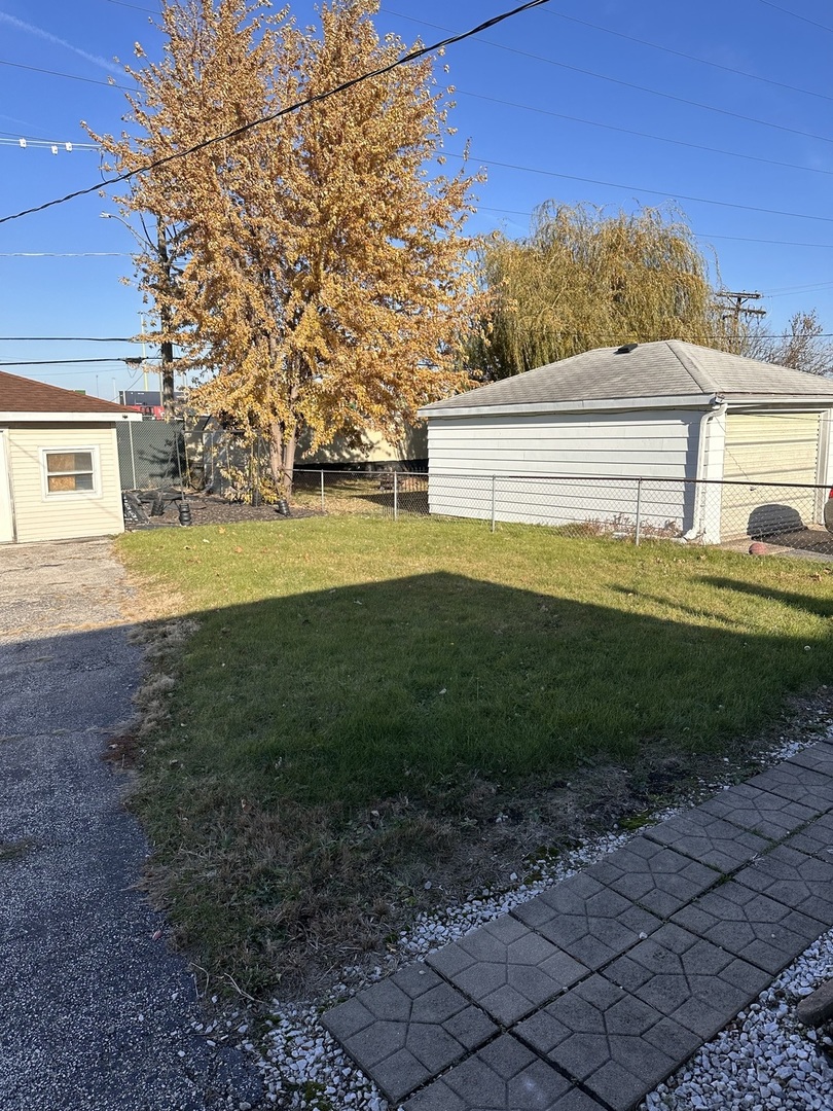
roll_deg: +0.9
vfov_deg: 71.6
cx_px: 416
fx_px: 770
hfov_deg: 56.8
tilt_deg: -7.5
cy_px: 556
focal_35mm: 24
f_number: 1.78
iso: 80
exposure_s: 1/2809
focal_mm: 6.86
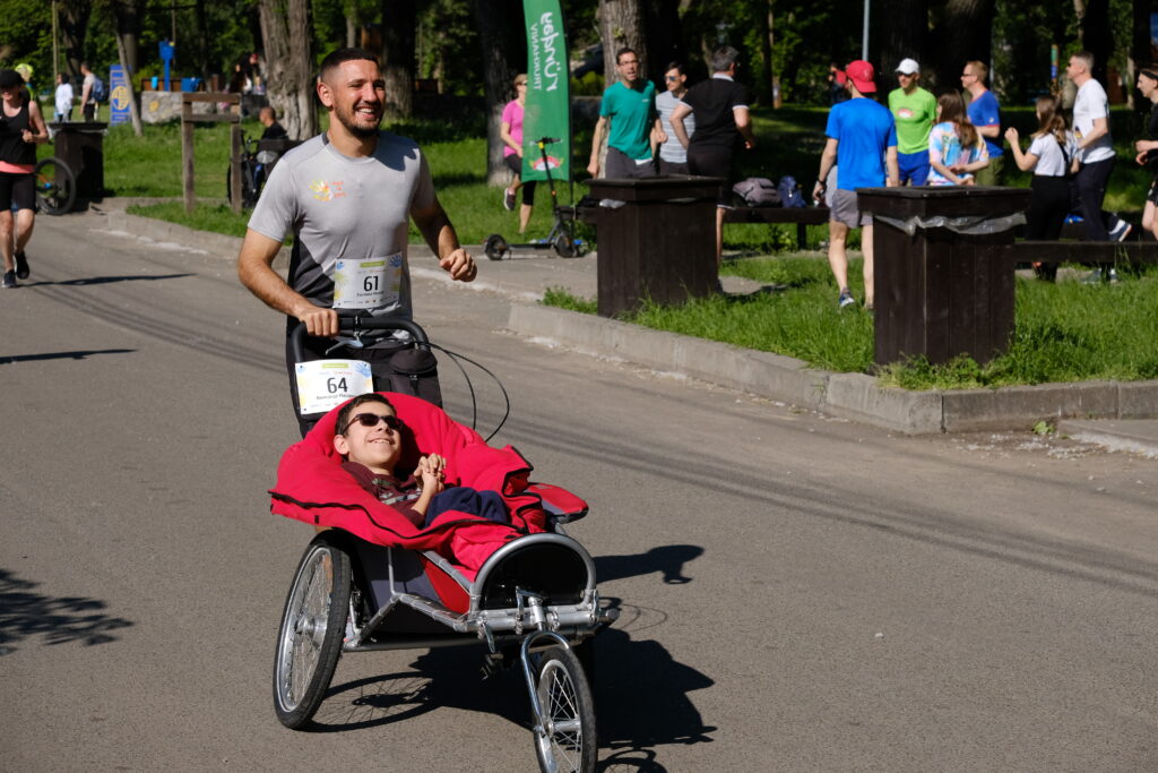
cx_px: 579
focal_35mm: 83
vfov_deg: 16.5
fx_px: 2670
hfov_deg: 24.5
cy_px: 386
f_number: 6.4
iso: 500
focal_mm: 55
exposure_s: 1/2000
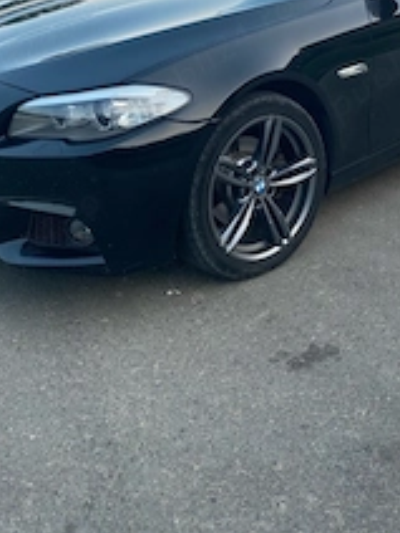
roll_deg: +0.4
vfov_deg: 37.2
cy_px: 88
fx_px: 755
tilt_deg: -11.8
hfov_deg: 29.5
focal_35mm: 49
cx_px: 264
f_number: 1.8
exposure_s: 1/121
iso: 40
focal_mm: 4.25
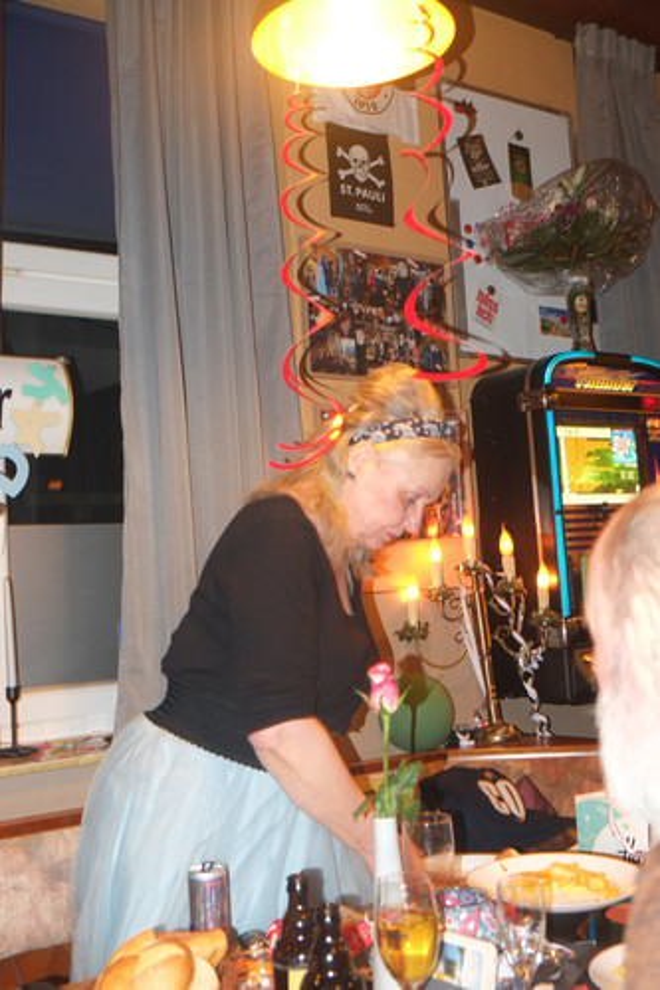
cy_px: 495
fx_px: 1046
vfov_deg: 50.7
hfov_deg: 35.0
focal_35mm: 38
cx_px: 330
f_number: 4
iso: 800
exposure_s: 1/8
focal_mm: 25.4
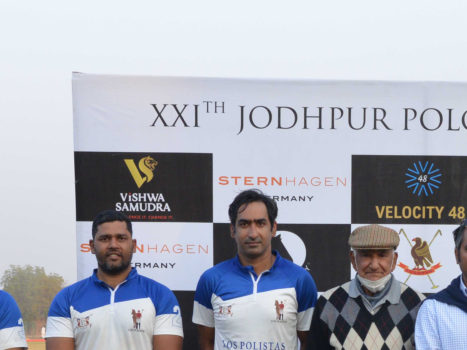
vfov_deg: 12.1
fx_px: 1632
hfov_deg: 16.1
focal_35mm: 121
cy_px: 373
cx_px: 405
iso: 1250
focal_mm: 38
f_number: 7.1
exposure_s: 1/250
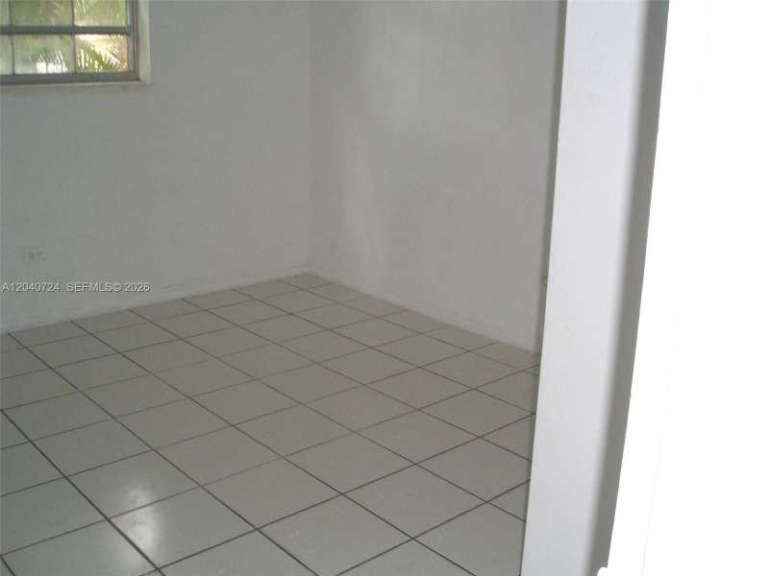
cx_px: 384
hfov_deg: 51.4
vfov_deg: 39.7
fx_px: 800
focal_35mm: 36
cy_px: 288
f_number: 4
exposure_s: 1/40
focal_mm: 4.8
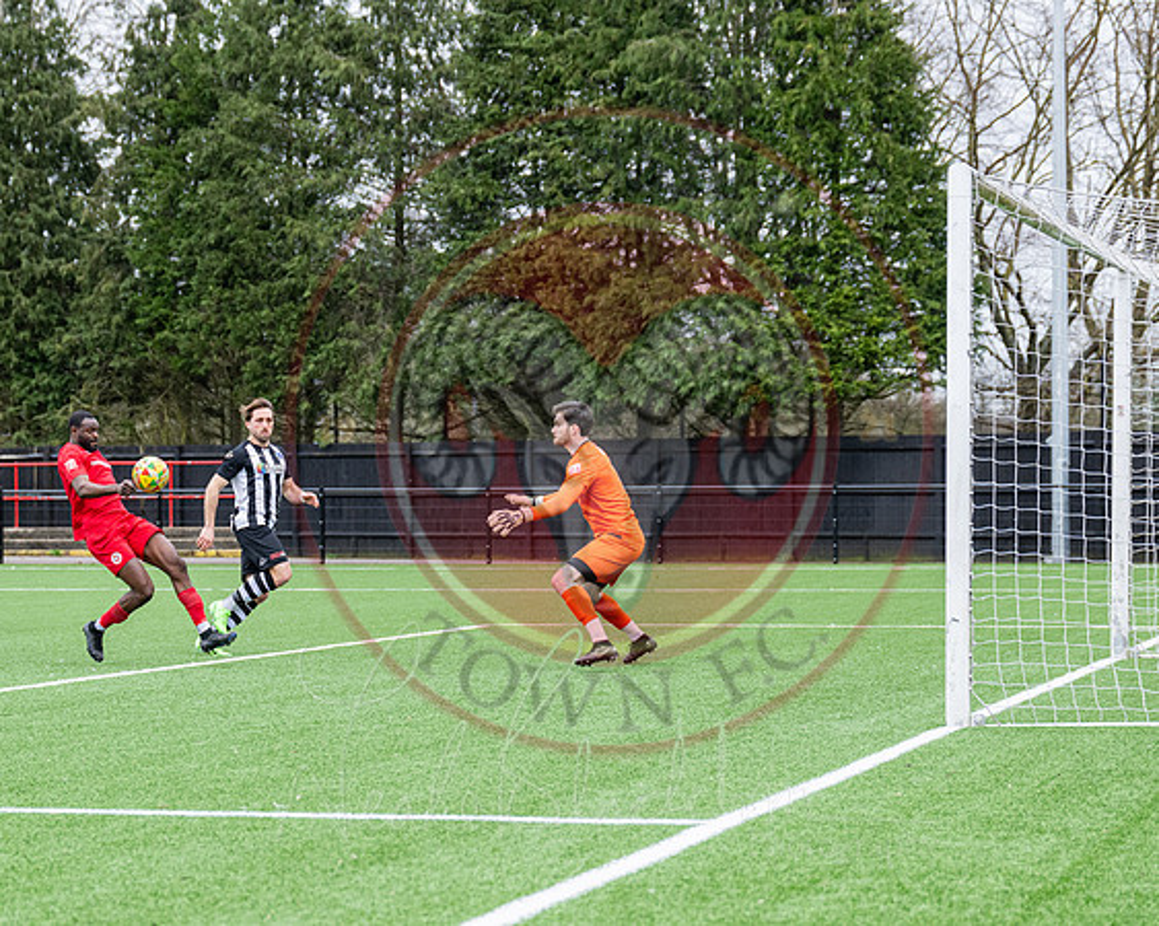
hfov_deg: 16.8
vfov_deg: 13.5
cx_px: 296
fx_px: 3904
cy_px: 575
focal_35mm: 114
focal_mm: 79
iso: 800
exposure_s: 1/1000
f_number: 4
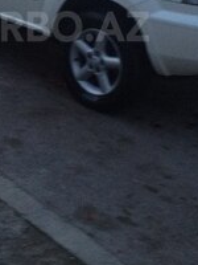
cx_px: 48
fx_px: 664
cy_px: 26
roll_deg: -6.0
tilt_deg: -14.8
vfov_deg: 22.0
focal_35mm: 87
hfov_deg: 16.9
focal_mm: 4.28
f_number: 2.4
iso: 250
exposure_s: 1/20
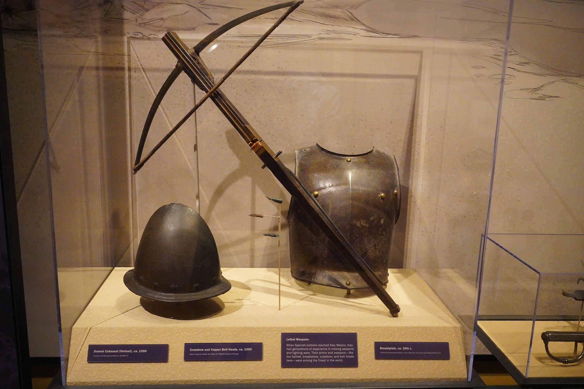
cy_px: 194
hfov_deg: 55.8
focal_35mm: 34
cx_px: 292
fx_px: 552
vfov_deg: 38.9
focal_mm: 34
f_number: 5.6
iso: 16000
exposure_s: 1/100
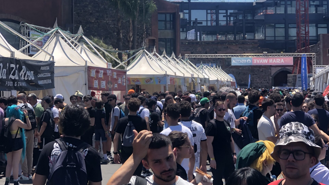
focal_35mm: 83
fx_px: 724
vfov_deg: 14.5
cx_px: 164
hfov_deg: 25.6
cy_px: 57
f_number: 2.8
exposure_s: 1/505
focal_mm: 6.6
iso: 20
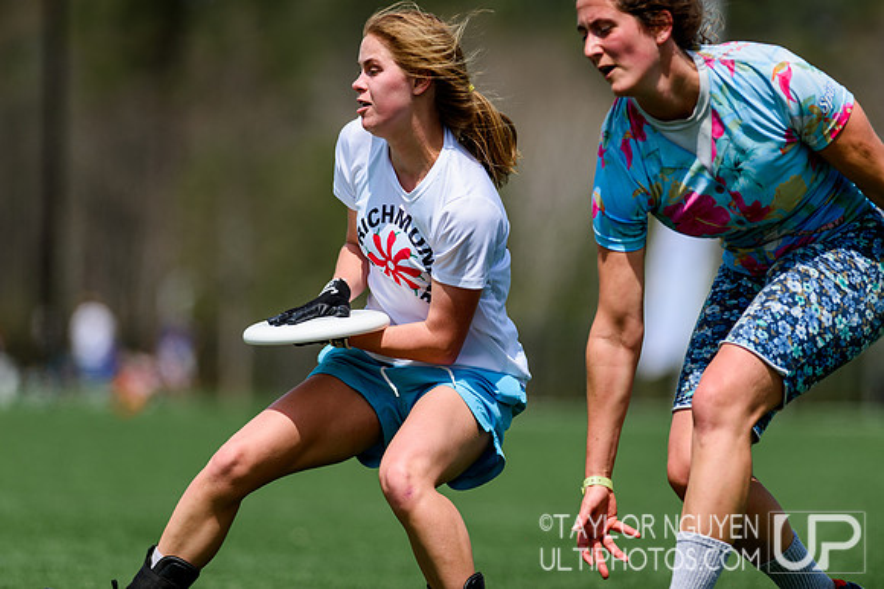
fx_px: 7362
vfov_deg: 4.6
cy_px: 294
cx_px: 442
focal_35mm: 300
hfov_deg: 6.9
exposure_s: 1/2500
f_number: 4
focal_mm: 300
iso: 100
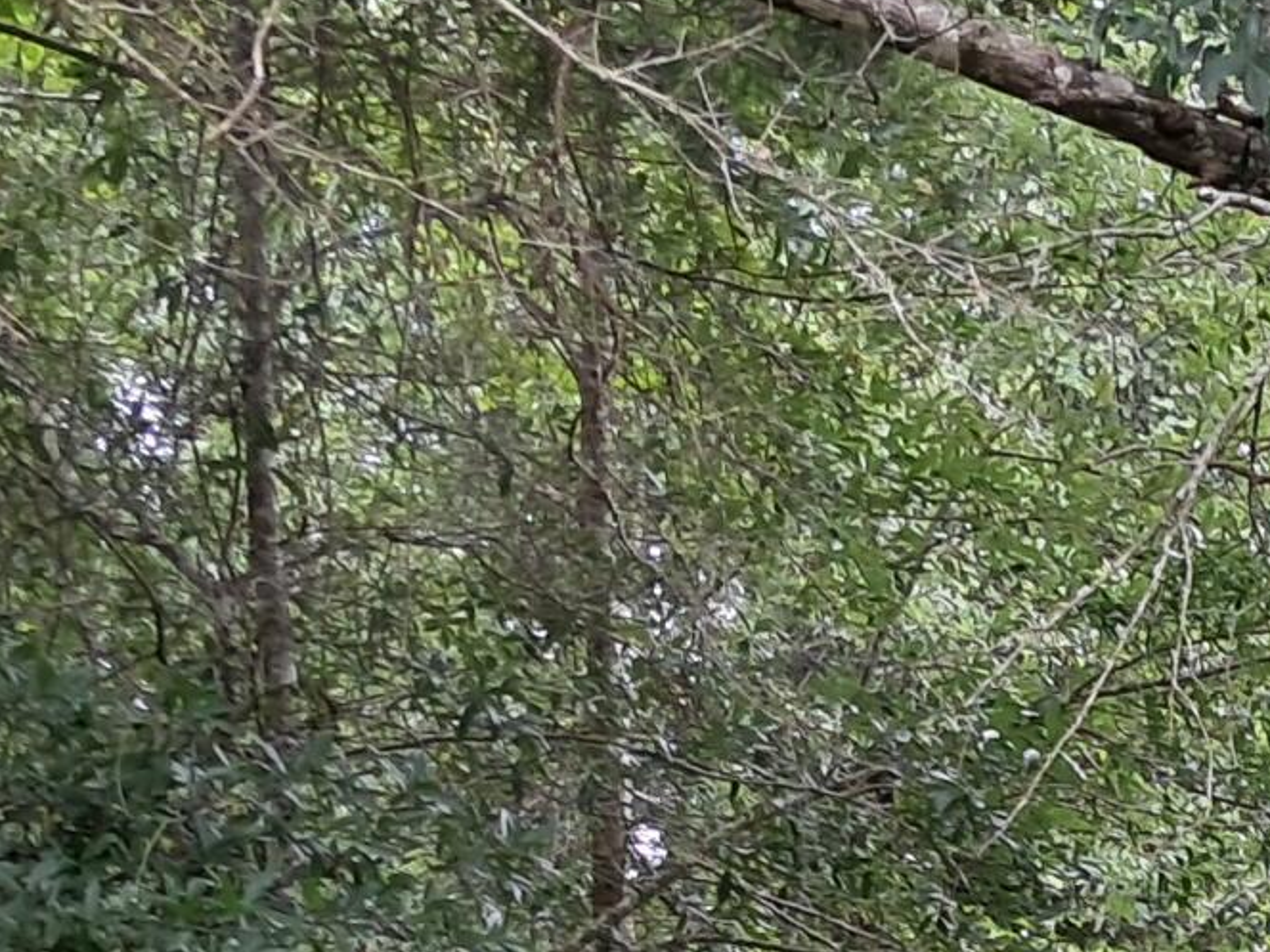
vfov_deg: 11.5
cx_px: 2148
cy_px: 1575
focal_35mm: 122
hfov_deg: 14.5
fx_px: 4476
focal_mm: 4
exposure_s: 1/100
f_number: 1.8
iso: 50
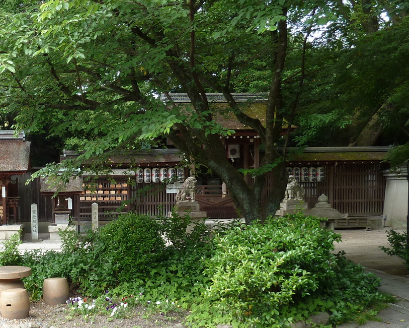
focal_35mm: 48
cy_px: 216
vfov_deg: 31.2
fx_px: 581
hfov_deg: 37.2
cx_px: 74
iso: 80
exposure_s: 1/100
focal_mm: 4.1
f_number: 3.3
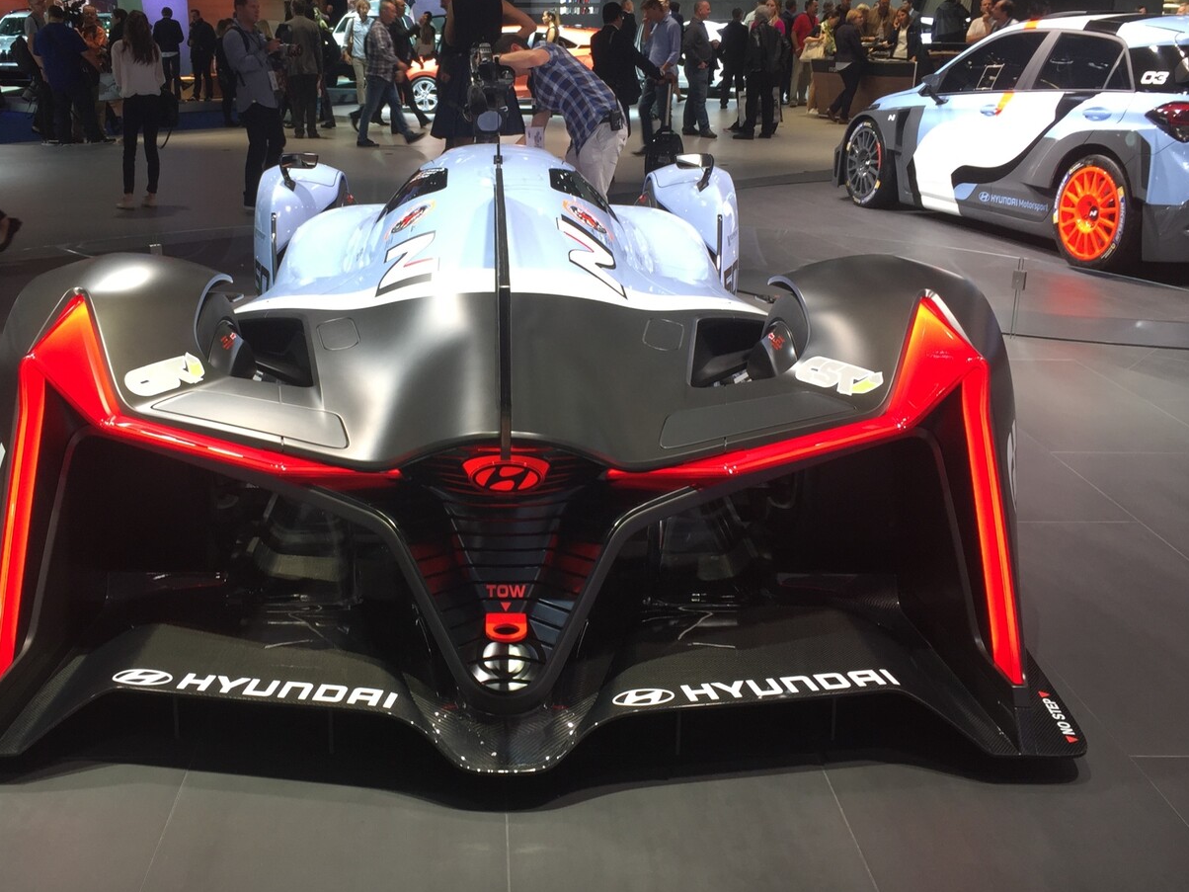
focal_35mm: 37
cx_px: 490
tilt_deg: -15.9
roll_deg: -0.3
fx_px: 1271
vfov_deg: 38.6
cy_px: 397
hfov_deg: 49.9
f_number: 2.2
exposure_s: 1/40
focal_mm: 4.15
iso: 32
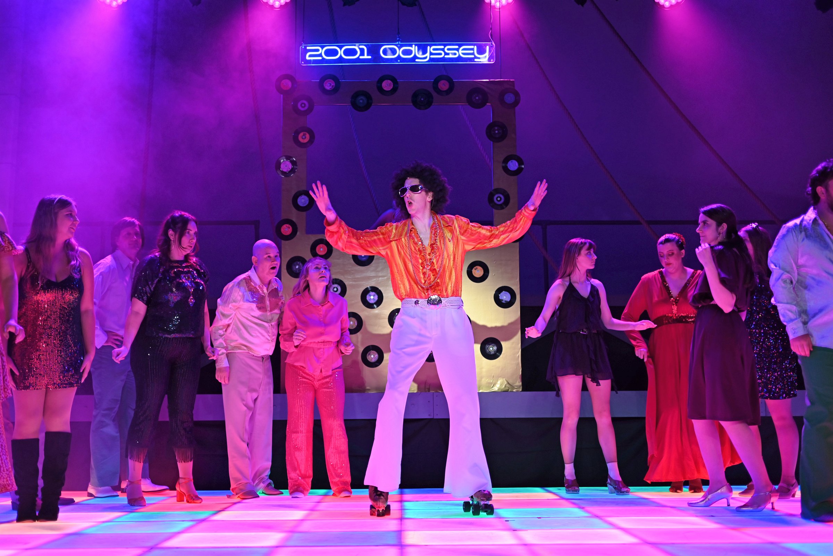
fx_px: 926
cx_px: 416
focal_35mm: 40
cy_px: 278
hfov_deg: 48.4
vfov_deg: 33.4
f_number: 2
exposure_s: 1/160
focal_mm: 40
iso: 800
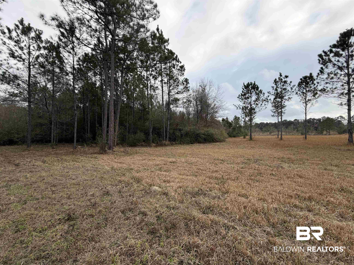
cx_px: 177
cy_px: 132
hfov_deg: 102.1
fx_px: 143
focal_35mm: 14
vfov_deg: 85.7
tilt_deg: +0.7
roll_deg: +0.4
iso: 64
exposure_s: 1/502
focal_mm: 2.22
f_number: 2.2
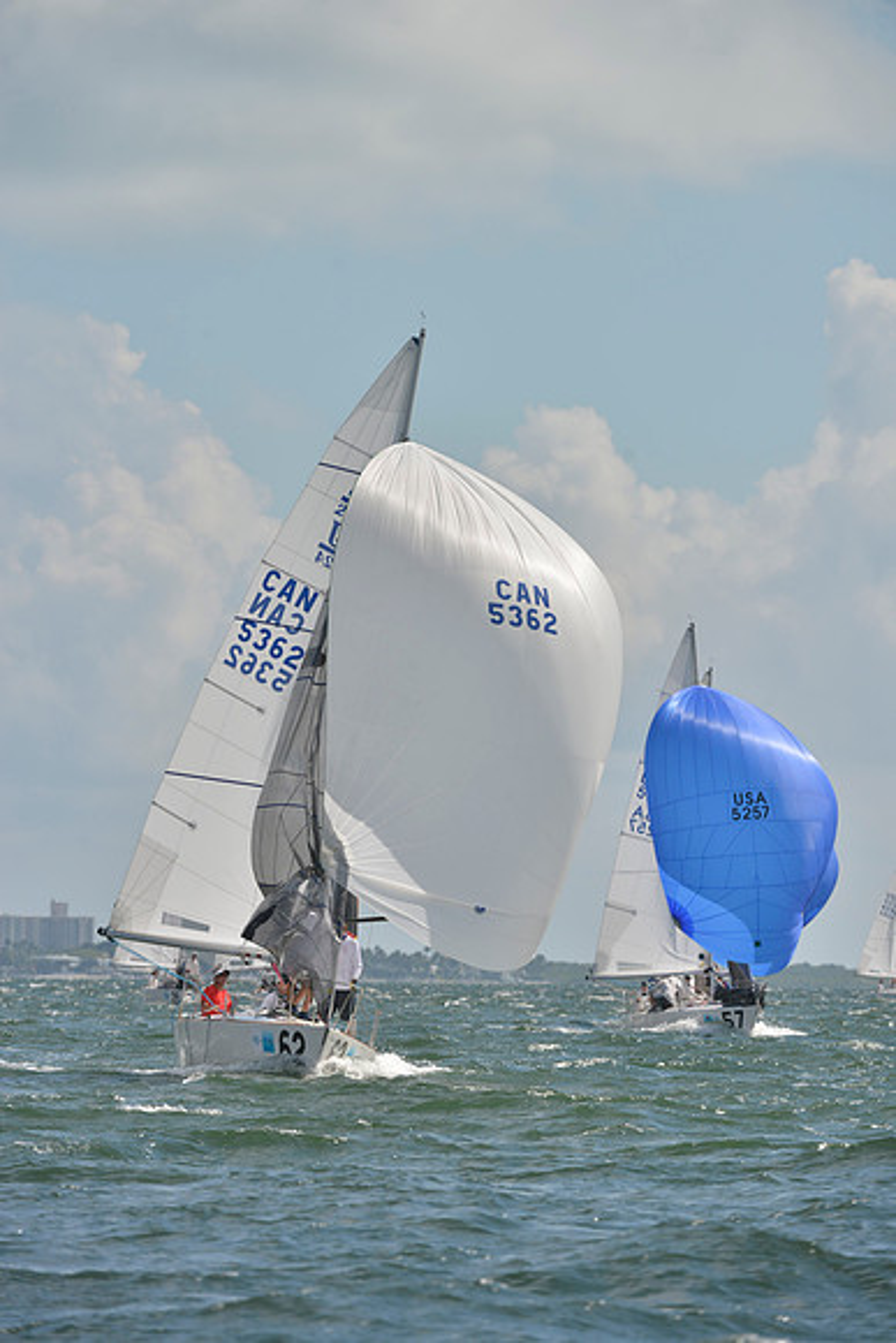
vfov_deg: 6.9
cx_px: 448
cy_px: 672
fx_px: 11192
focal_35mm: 300
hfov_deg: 4.6
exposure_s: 1/1000
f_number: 8
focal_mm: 300
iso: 200
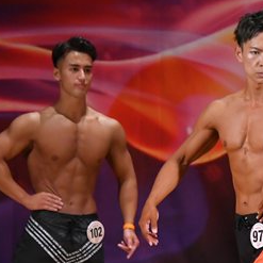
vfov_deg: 2.9
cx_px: 398
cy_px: 228
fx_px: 5157
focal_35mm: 600
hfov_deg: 2.9
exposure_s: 1/400
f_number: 5.6
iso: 3200
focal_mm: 150
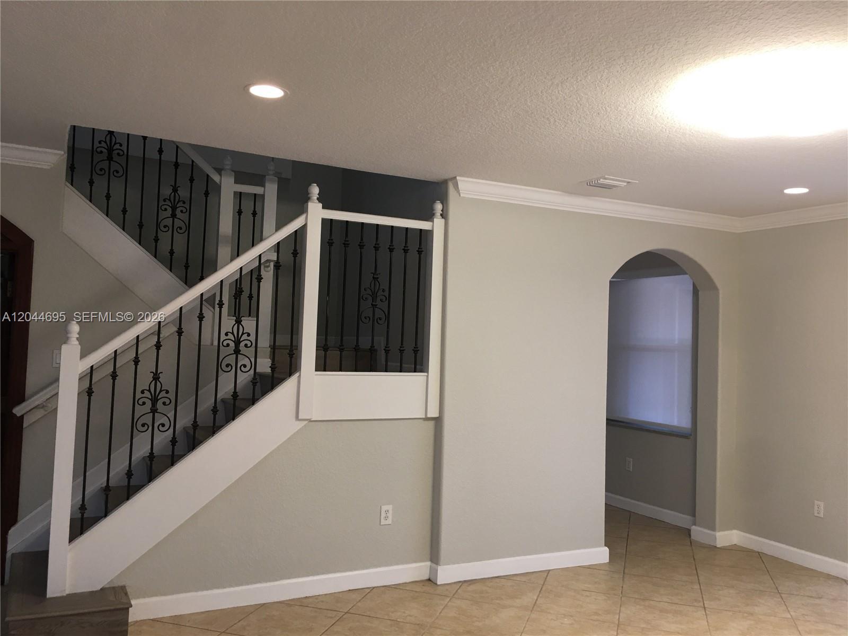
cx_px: 424
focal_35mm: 29
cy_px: 318
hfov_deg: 61.7
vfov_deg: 48.2
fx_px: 710
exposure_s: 1/15
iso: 32
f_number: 2.2
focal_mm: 4.15
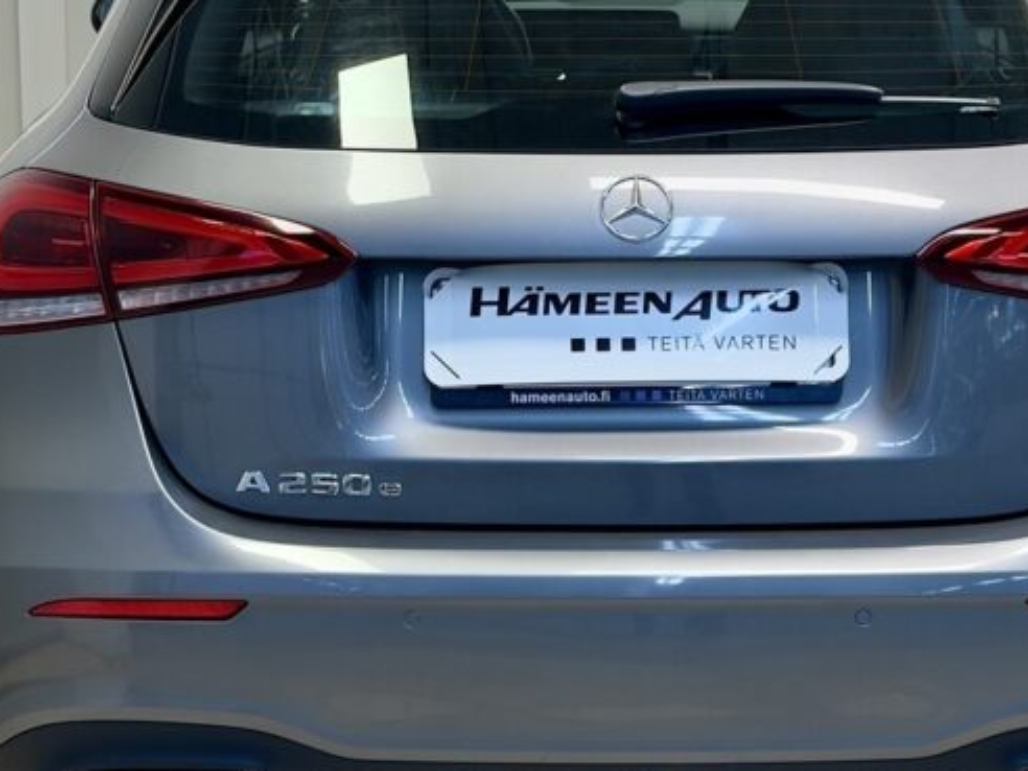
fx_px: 2970
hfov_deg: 19.6
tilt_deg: -10.5
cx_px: 637
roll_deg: +0.1
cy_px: 318
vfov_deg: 14.8
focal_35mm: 100
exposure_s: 1/100
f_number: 1.78
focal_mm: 6.76
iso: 100
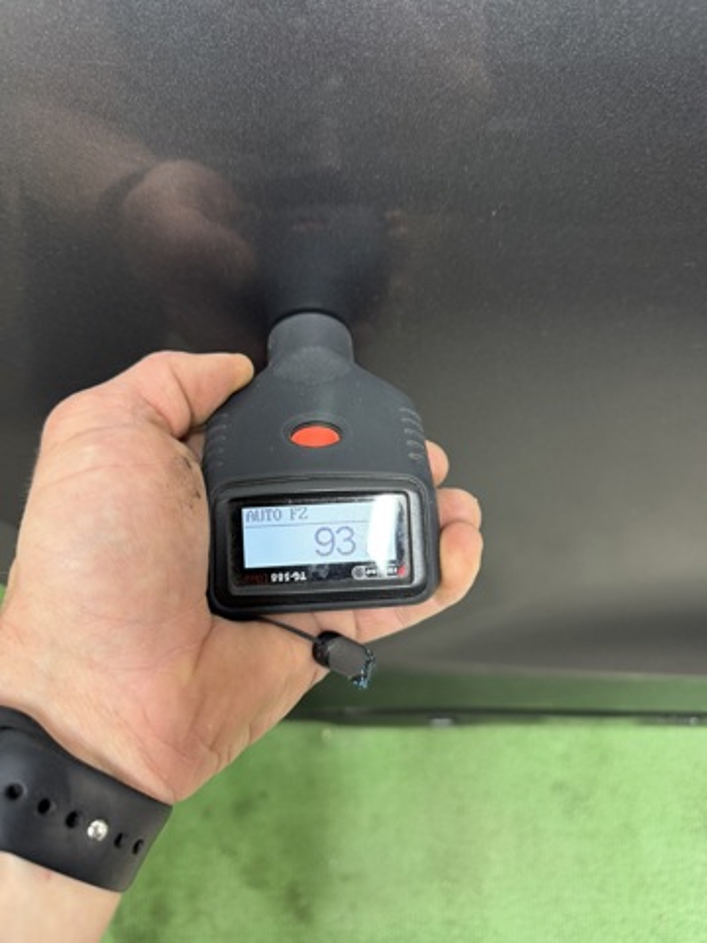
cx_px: 354
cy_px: 472
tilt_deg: -73.8
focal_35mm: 24
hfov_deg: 56.8
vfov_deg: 71.6
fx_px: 654
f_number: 1.78
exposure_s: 1/50
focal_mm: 6.76
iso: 250
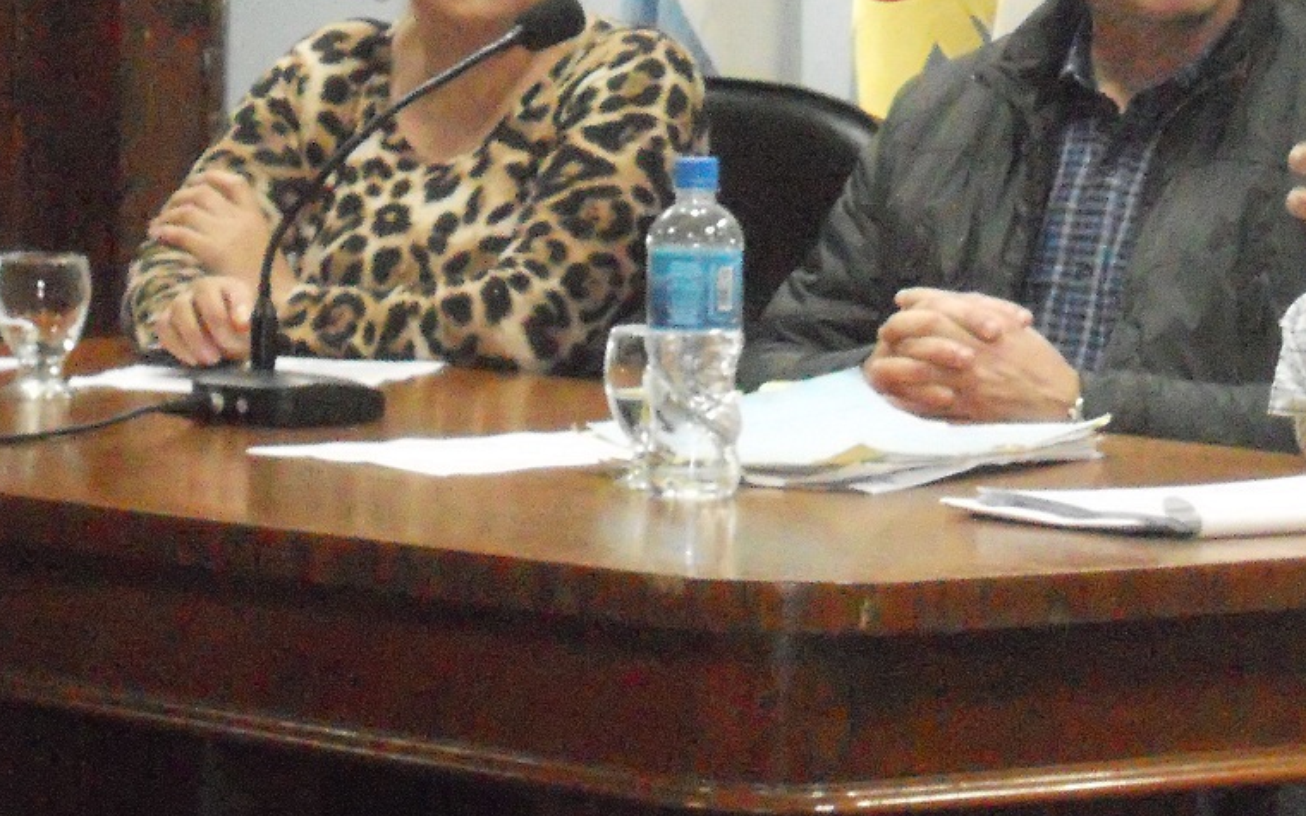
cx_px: 1299
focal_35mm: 241
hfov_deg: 8.7
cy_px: 232
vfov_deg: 5.4
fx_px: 8578
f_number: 5.9
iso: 1600
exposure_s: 1/60
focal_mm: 19.6
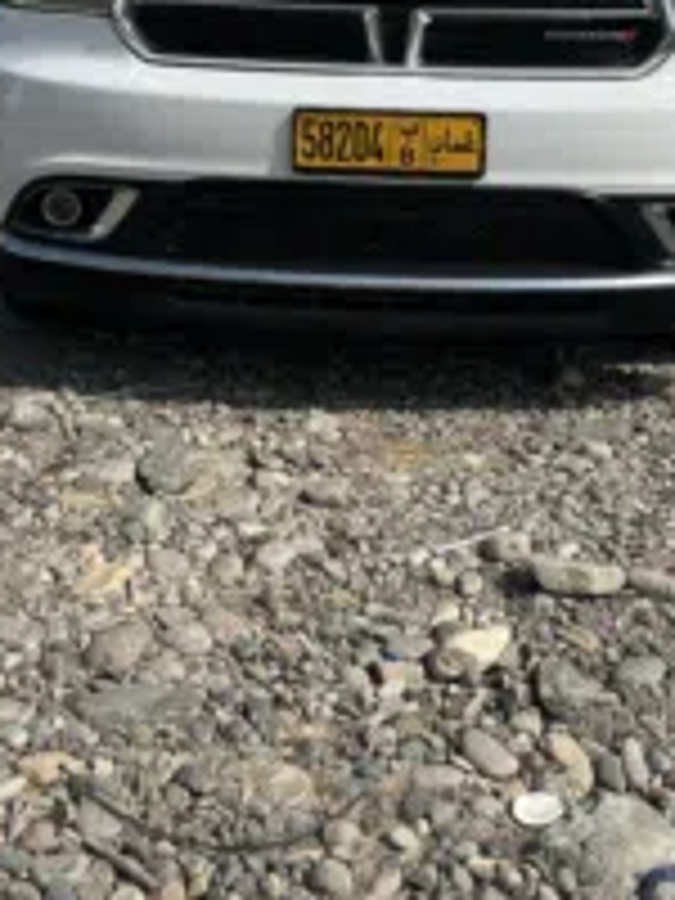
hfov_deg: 28.0
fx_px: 1352
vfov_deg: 35.3
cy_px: 148
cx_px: 392
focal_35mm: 52
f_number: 1.5
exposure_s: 1/7463
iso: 50
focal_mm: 5.7
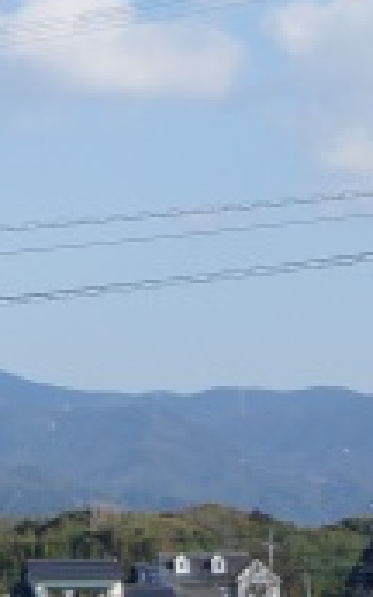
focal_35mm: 177
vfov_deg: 11.8
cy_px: 238
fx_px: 2881
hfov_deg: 6.6
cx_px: -825
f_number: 13
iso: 200
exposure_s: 1/250
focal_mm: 20
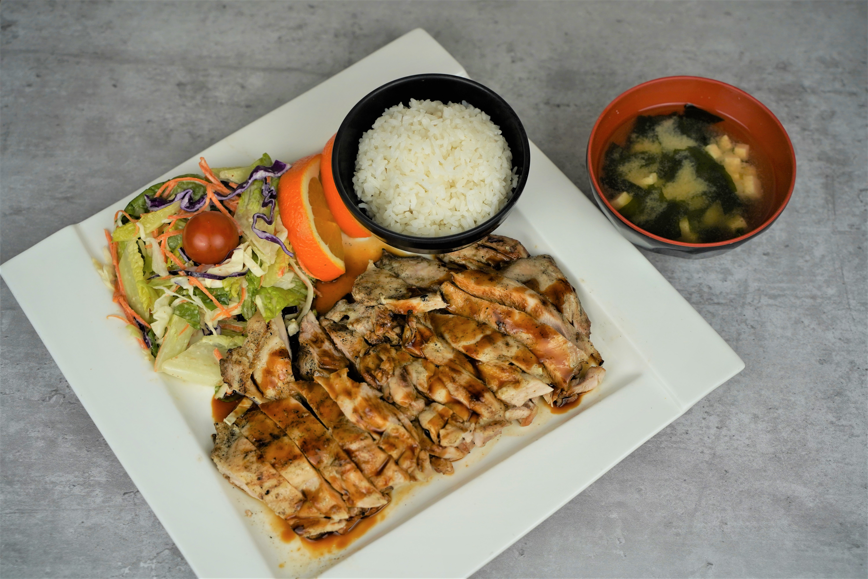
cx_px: 434
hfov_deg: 40.3
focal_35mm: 49
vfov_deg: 27.5
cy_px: 290
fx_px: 1181
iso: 800
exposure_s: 1/800
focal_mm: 49
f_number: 4.5
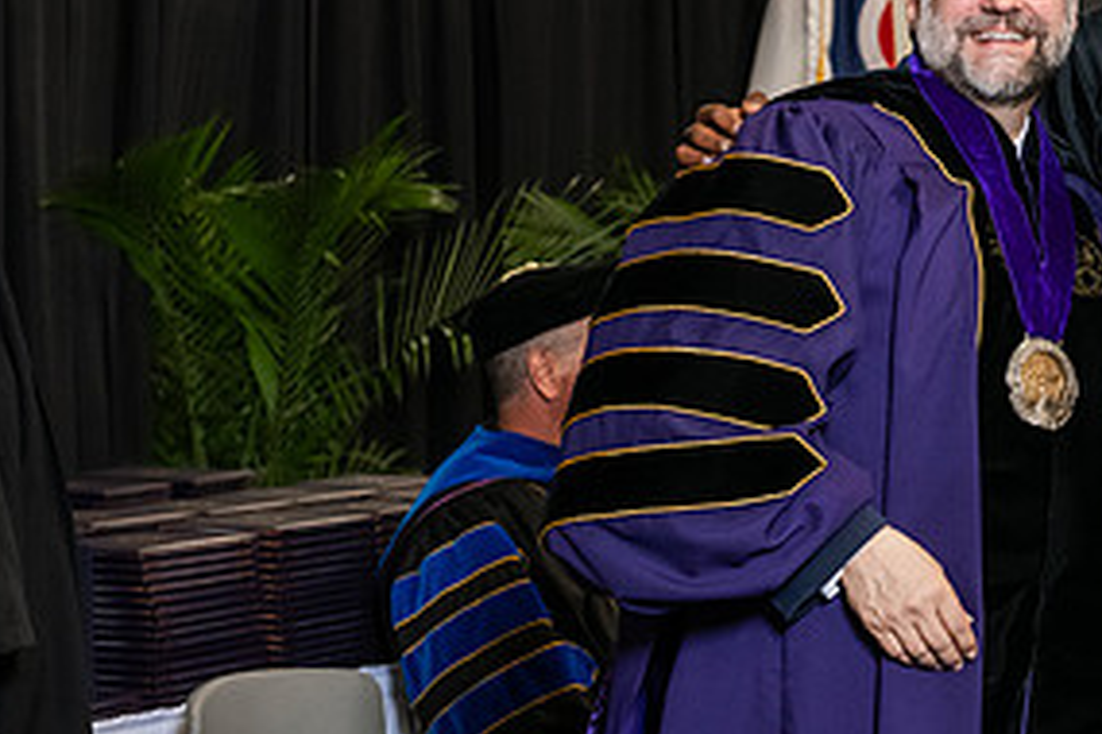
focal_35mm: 122
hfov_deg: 16.5
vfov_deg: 11.2
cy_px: 184
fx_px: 3734
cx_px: 1048
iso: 2500
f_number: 5
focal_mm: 60
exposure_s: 1/200
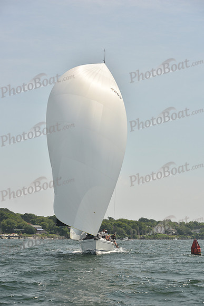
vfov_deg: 28.8
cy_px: 153
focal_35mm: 70
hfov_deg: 19.5
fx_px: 595
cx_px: 102
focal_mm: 70
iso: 250
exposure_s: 1/640
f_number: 7.1
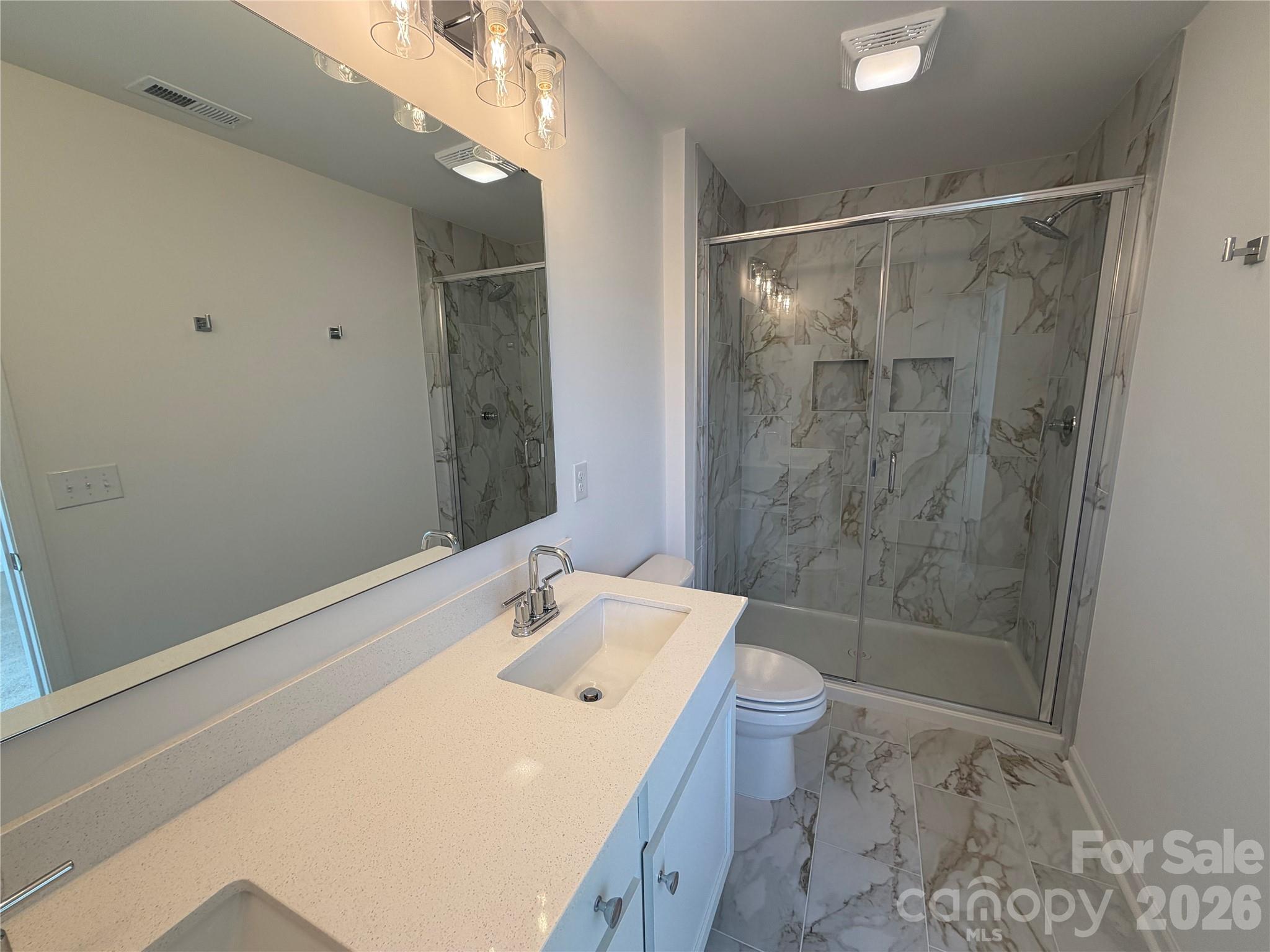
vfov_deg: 85.7
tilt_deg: -9.8
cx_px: 635
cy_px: 476
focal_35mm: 14
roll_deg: +1.2
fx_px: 514
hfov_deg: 102.1
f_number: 2.2
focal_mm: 2.22
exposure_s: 1/120
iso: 50
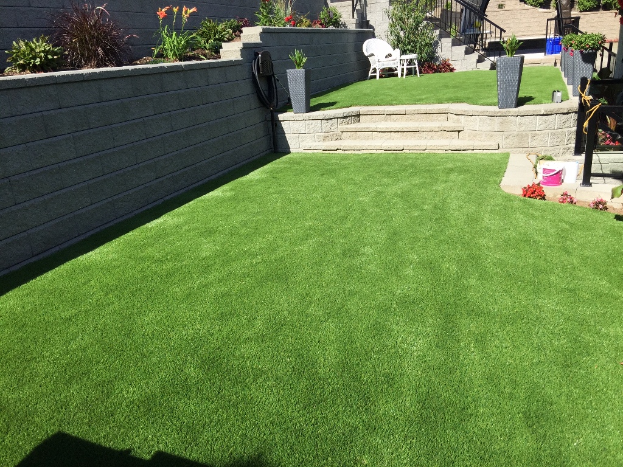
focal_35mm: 29
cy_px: 234
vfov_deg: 48.2
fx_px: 522
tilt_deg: -17.0
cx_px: 312
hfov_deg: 61.7
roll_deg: +3.0
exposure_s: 1/1464
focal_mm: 4.15
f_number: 2.2
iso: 32
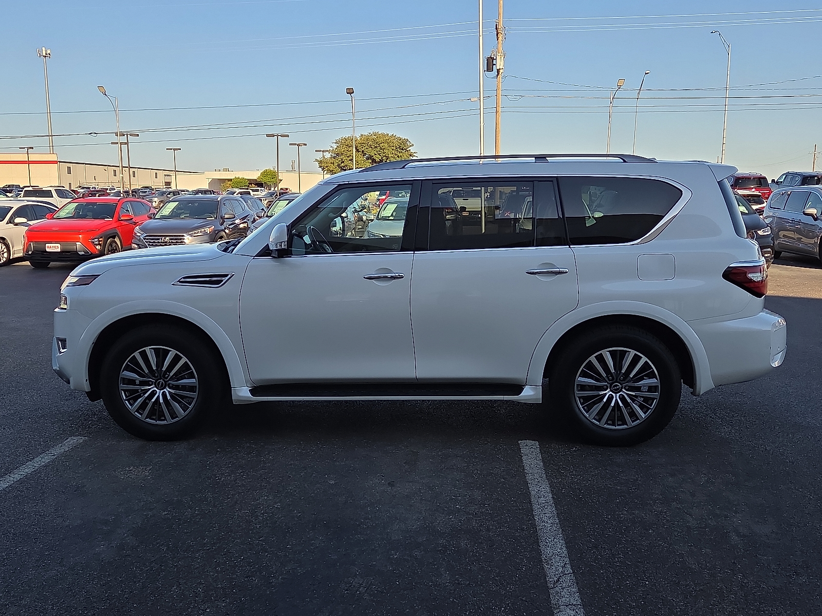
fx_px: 760
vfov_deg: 44.2
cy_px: 308
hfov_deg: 56.8
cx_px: 411
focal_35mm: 32
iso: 25
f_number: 1.8
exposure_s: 1/909
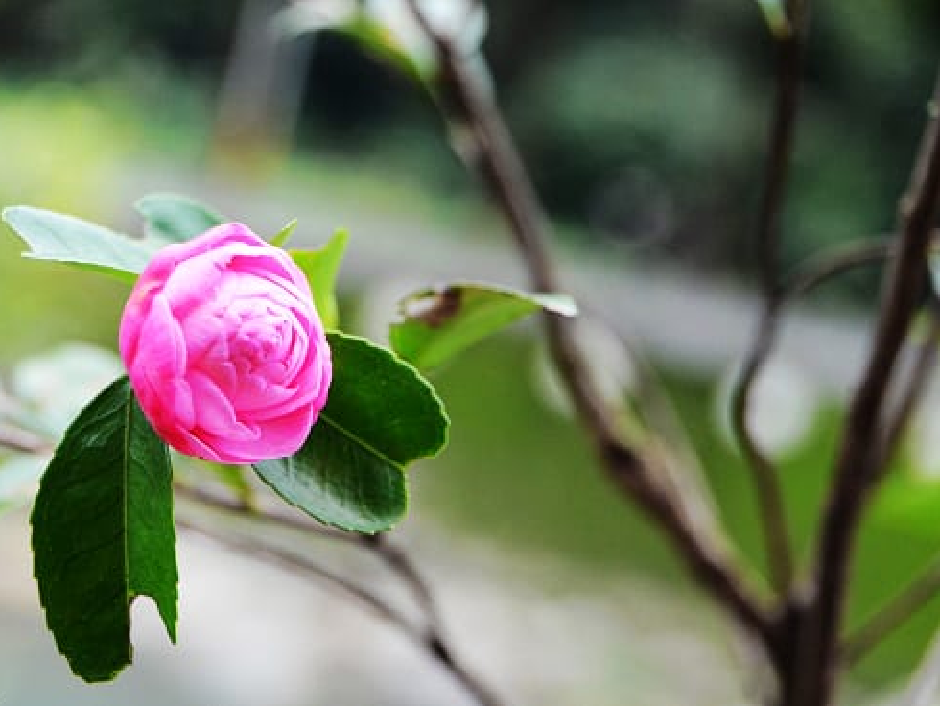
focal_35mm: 115
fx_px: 3124
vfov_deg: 12.9
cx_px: 405
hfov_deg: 17.1
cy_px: 353
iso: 1600
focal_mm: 70
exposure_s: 1/100
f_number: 5.3
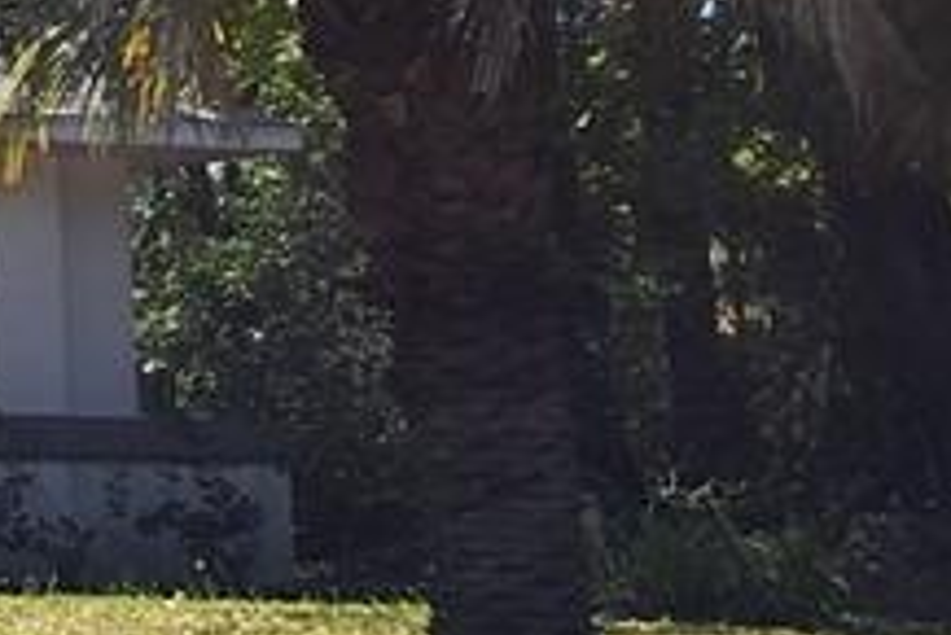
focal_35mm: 176
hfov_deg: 10.4
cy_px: 127
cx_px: -1148
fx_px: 4652
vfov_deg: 7.8
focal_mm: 6.4
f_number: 1.8
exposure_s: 1/1064
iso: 12
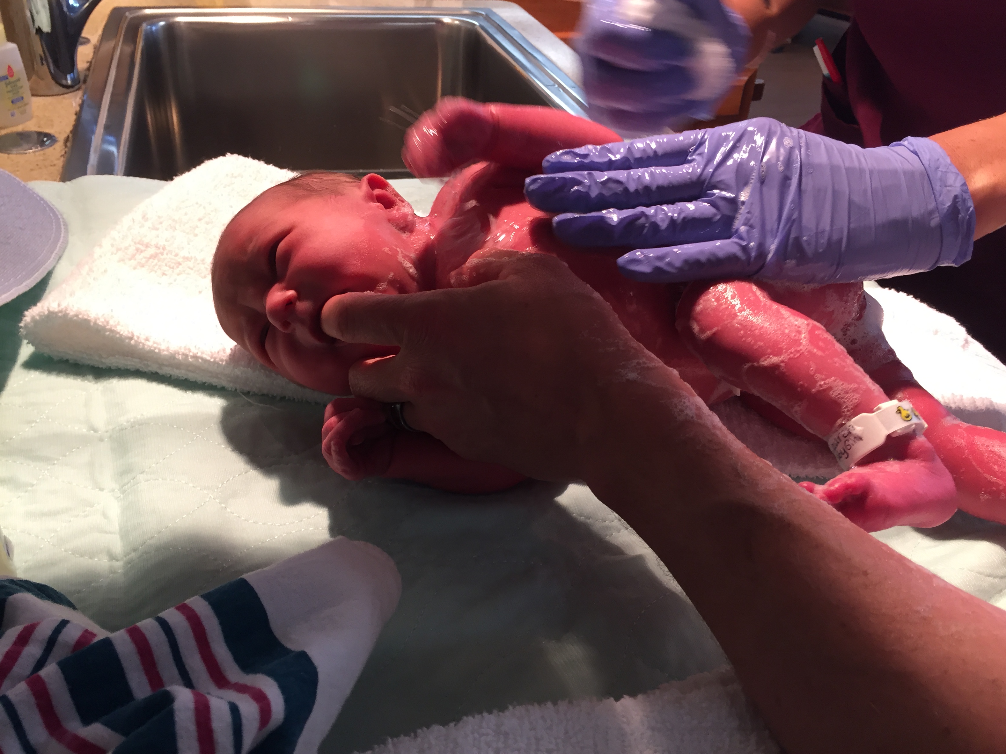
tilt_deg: -33.4
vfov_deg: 46.8
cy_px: 365
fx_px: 872
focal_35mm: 30
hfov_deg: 60.0
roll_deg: -3.7
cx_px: 519
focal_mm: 4.15
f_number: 2.2
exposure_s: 1/30
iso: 64
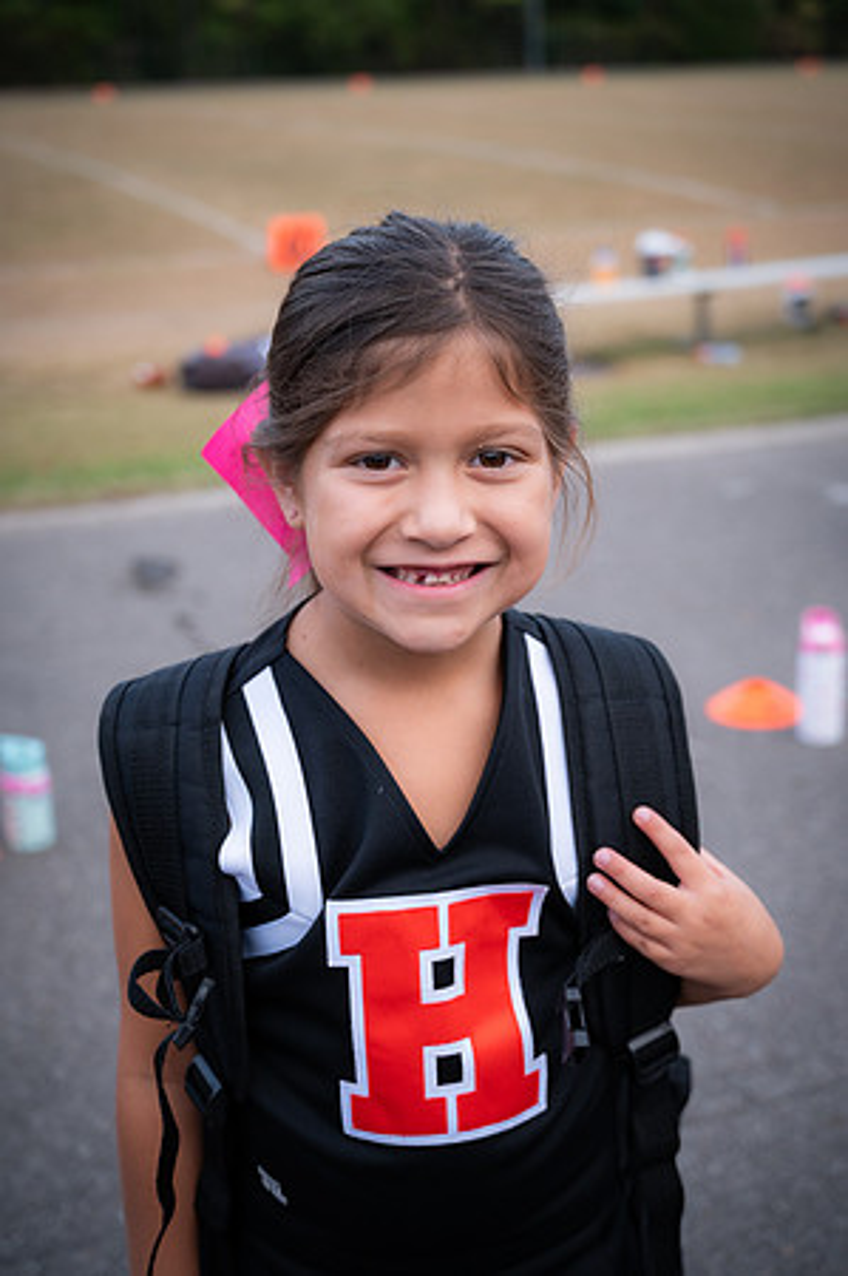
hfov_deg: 28.0
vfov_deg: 41.2
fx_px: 1700
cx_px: 424
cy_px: 638
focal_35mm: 48
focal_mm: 48
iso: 640
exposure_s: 1/400
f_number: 4
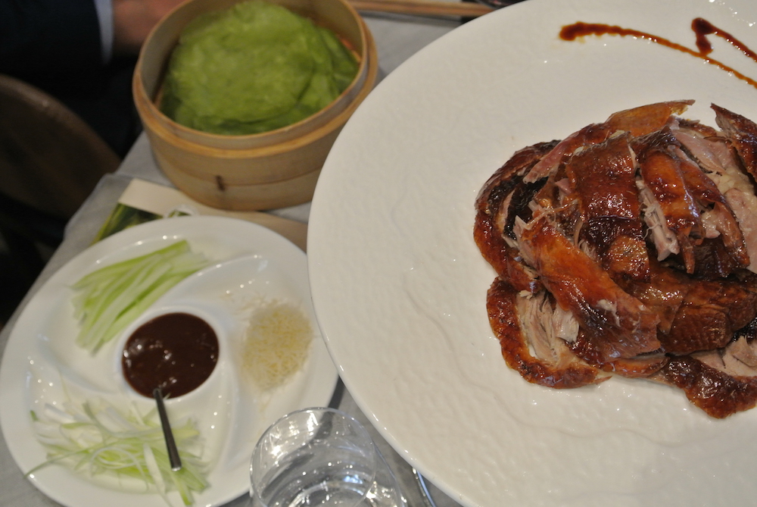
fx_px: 1031
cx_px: 378
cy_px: 254
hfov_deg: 40.3
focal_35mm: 49
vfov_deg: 27.6
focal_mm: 18.2
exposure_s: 1/30
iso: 560
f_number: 4.5
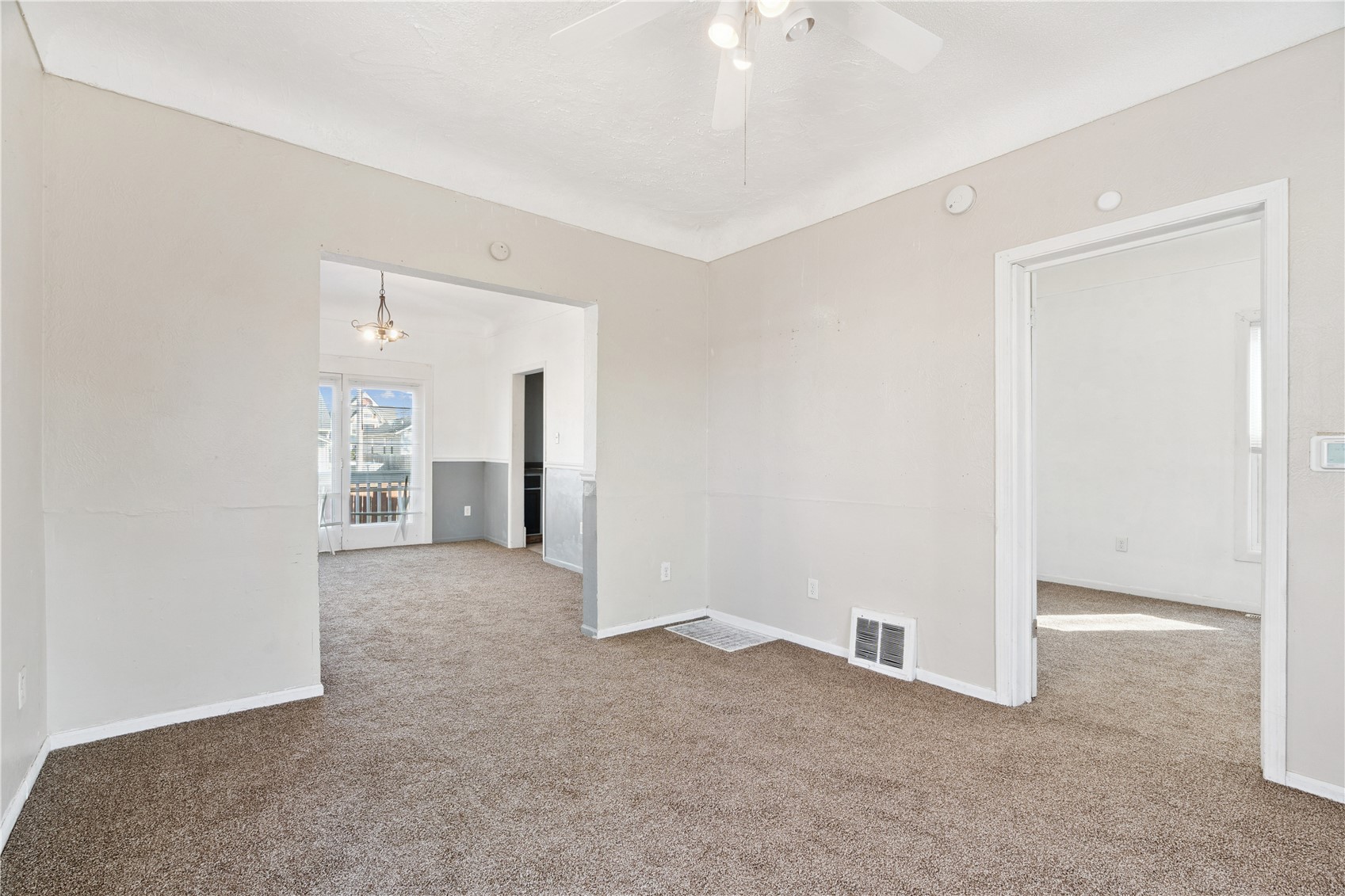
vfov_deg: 73.7
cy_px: 448
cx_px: 672
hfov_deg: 96.7
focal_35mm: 16
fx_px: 598
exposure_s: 1/10
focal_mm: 16
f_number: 10
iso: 400
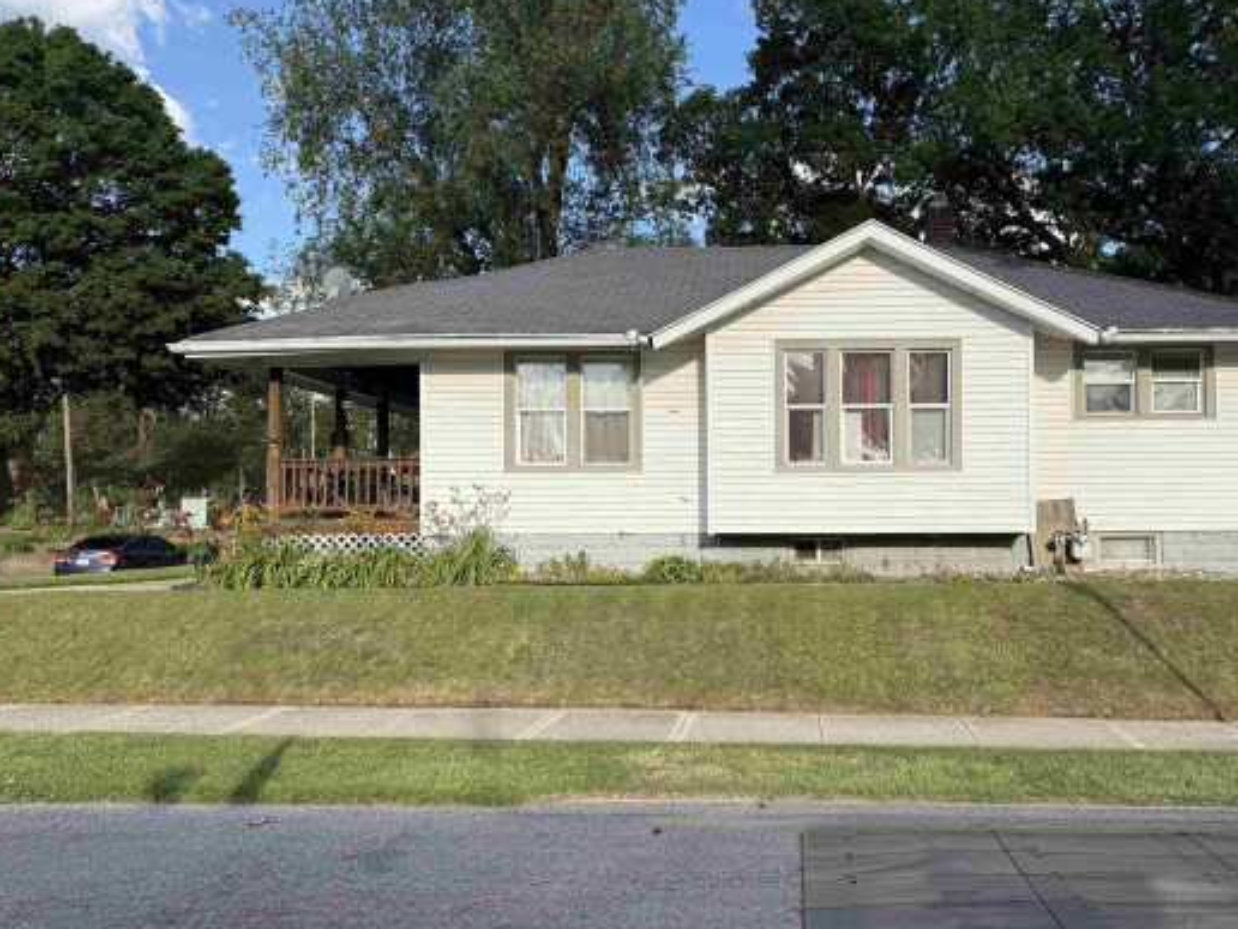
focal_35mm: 31
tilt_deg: +3.0
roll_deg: +0.8
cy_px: 473
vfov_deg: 45.4
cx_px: 774
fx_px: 1109
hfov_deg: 57.6
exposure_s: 1/2801
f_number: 1.78
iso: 80
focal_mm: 6.76
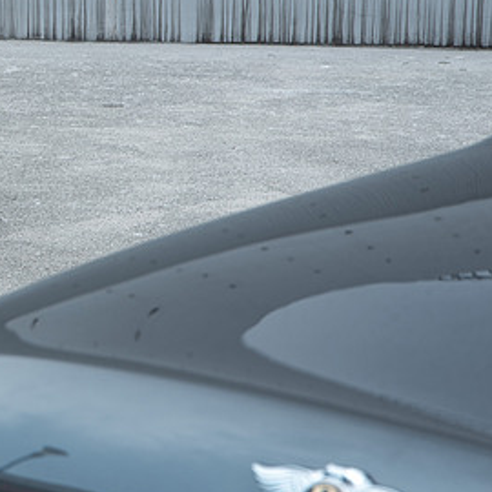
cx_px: -204
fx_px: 3747
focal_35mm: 233
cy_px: 201
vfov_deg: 7.5
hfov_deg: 7.4
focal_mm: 95
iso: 100
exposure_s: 1/60
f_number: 5.6
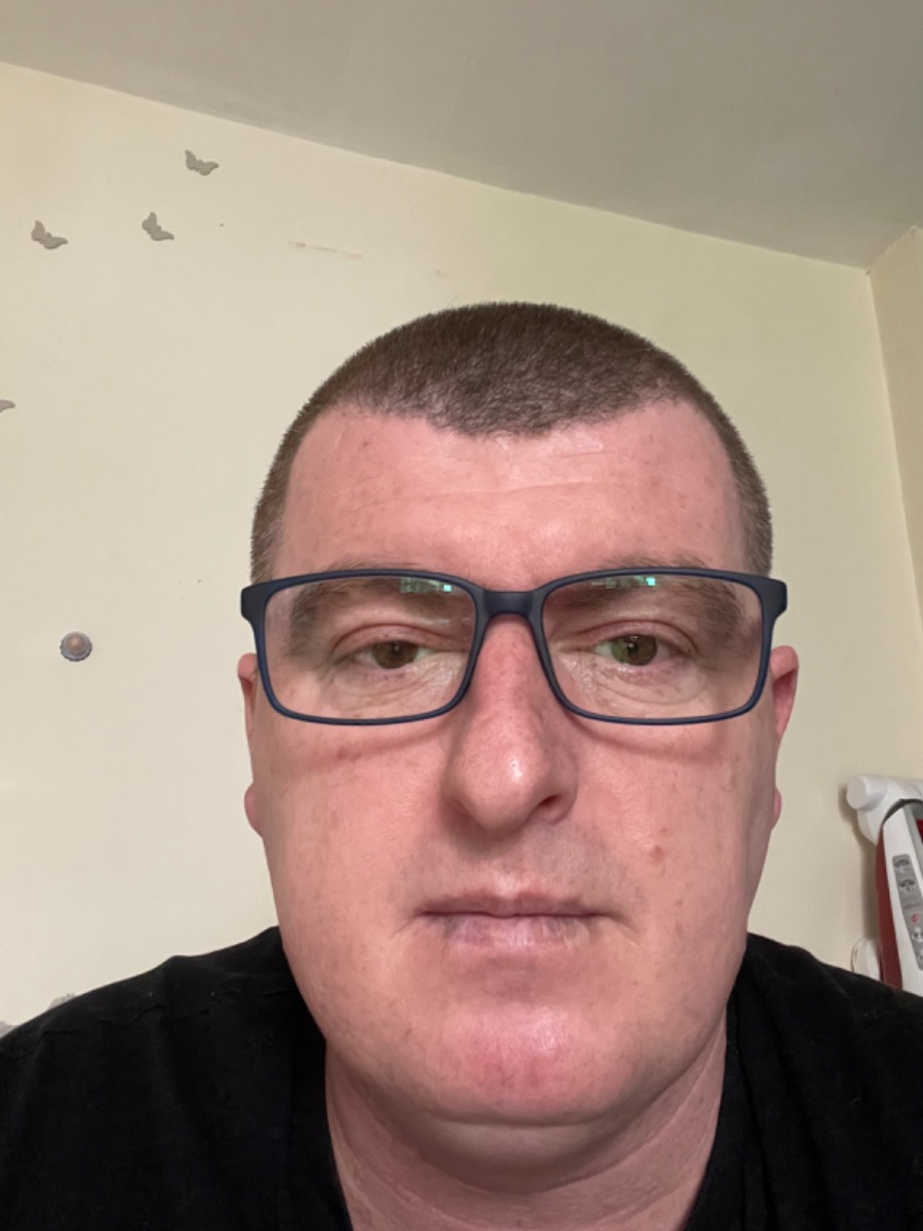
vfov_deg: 60.0
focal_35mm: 30
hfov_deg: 46.8
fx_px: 1067
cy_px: 616
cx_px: 462
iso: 800
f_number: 2.2
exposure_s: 1/22
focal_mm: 2.71
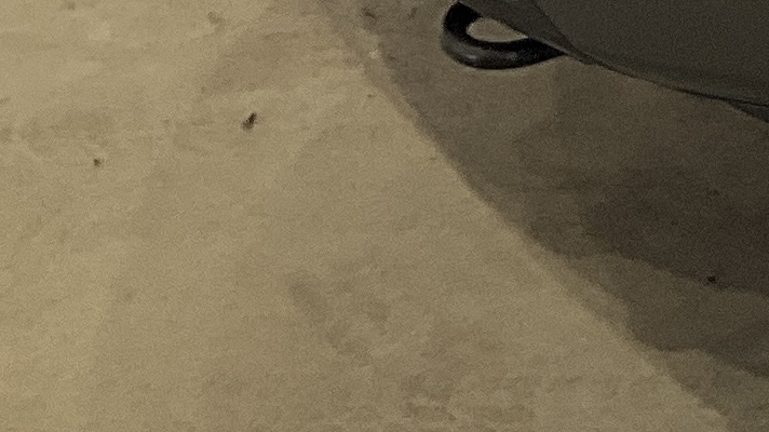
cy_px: -752
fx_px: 3649
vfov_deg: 6.3
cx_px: 2087
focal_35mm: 179
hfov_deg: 9.9
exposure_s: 1/60
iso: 32
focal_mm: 3
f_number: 1.8
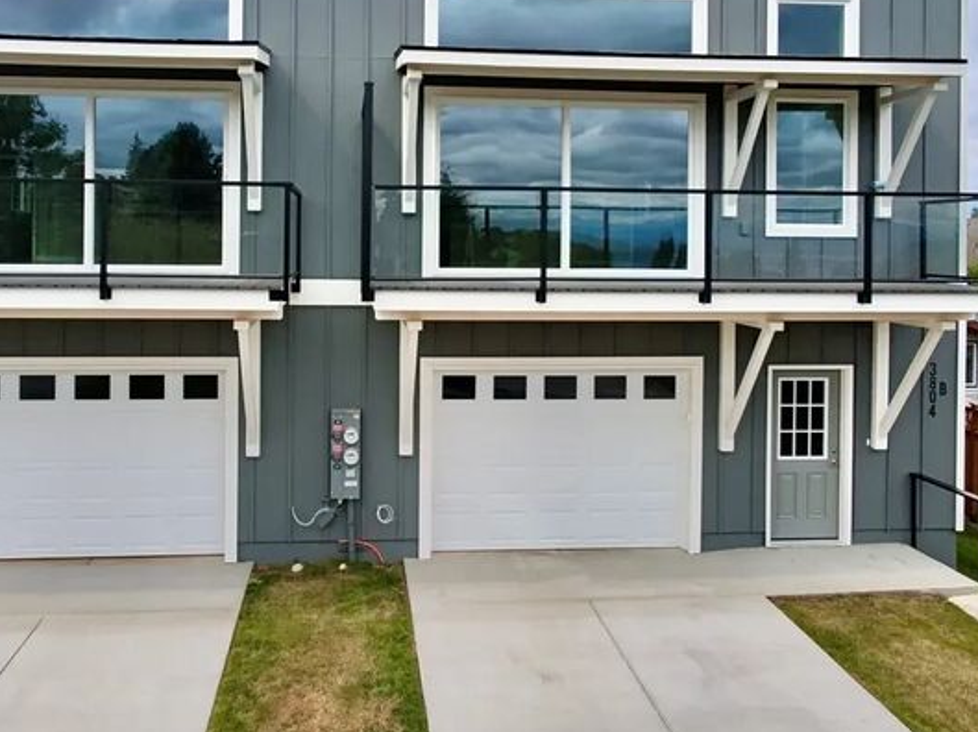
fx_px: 875
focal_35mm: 31
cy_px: 240
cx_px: 407
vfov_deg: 44.7
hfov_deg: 58.1
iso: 103
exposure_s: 1/1659
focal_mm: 16
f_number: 2.55
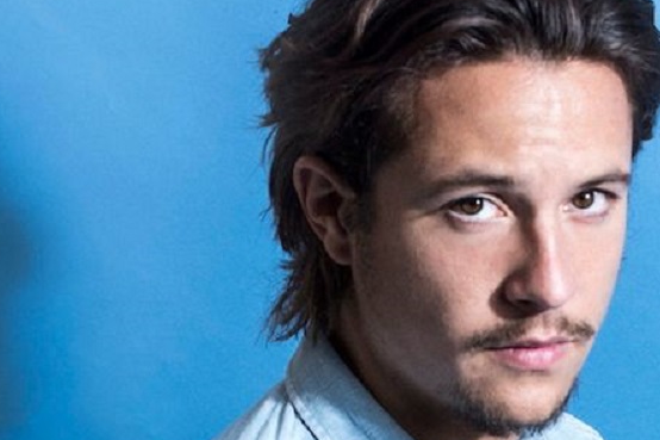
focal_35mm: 78
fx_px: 1429
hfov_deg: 24.9
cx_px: 640
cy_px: 318
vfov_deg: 17.4
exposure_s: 1/250
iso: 125
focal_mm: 36
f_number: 6.3
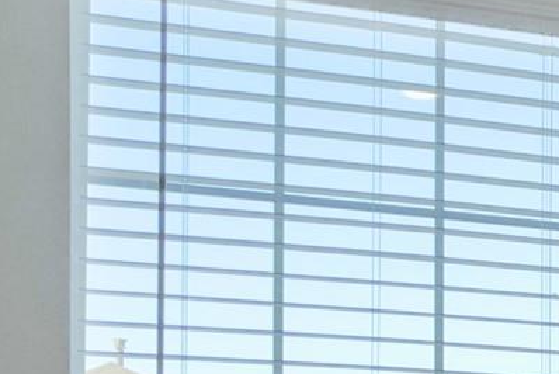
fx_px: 2160
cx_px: 1156
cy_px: 572
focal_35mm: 139
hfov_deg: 12.7
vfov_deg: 9.6
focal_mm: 5.7
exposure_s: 1/220
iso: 40
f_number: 1.5
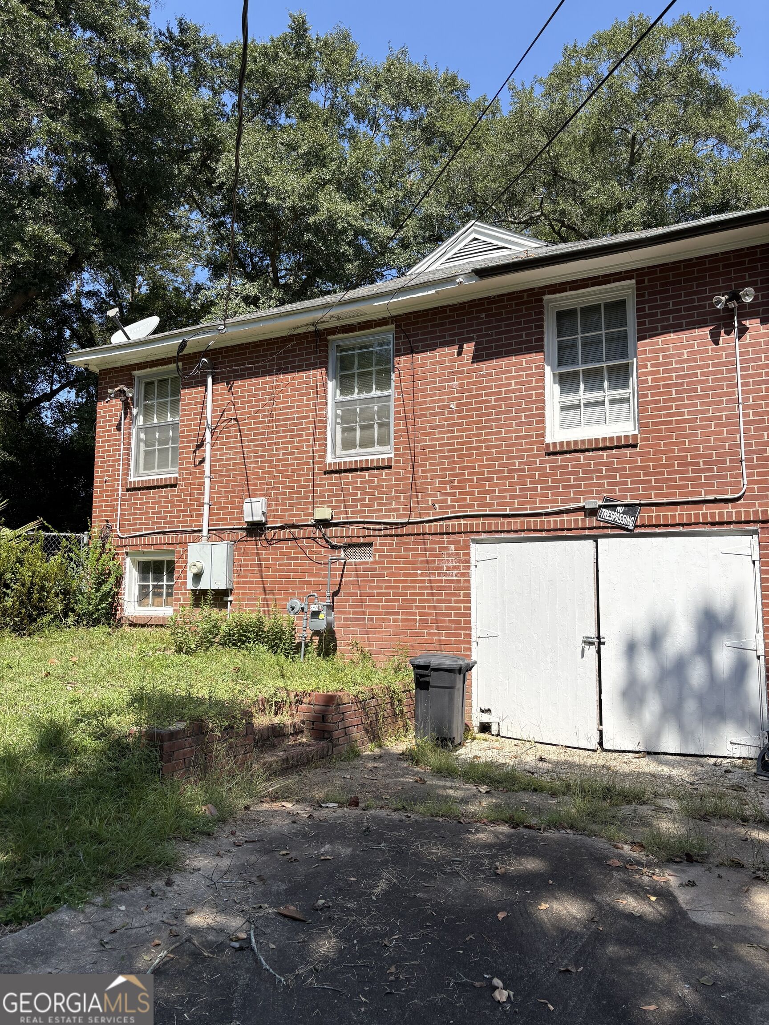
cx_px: 384
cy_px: 512
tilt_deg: +6.5
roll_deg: -0.5
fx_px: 770
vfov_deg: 67.3
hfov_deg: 53.1
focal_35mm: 26
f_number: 1.6
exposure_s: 1/2538
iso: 50
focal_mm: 5.96
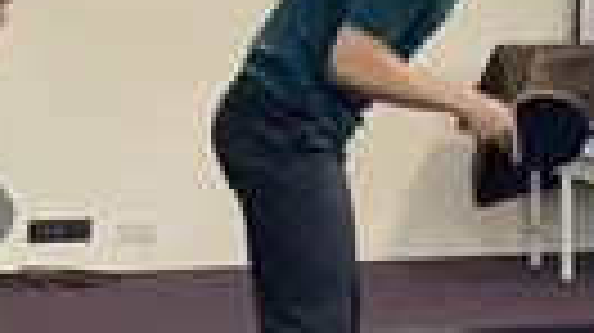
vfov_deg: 7.5
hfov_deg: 13.2
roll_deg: +0.1
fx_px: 2424
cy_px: -360
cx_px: 878
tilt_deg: +7.5
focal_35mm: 154
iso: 80
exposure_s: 1/120
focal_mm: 4.2
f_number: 1.6
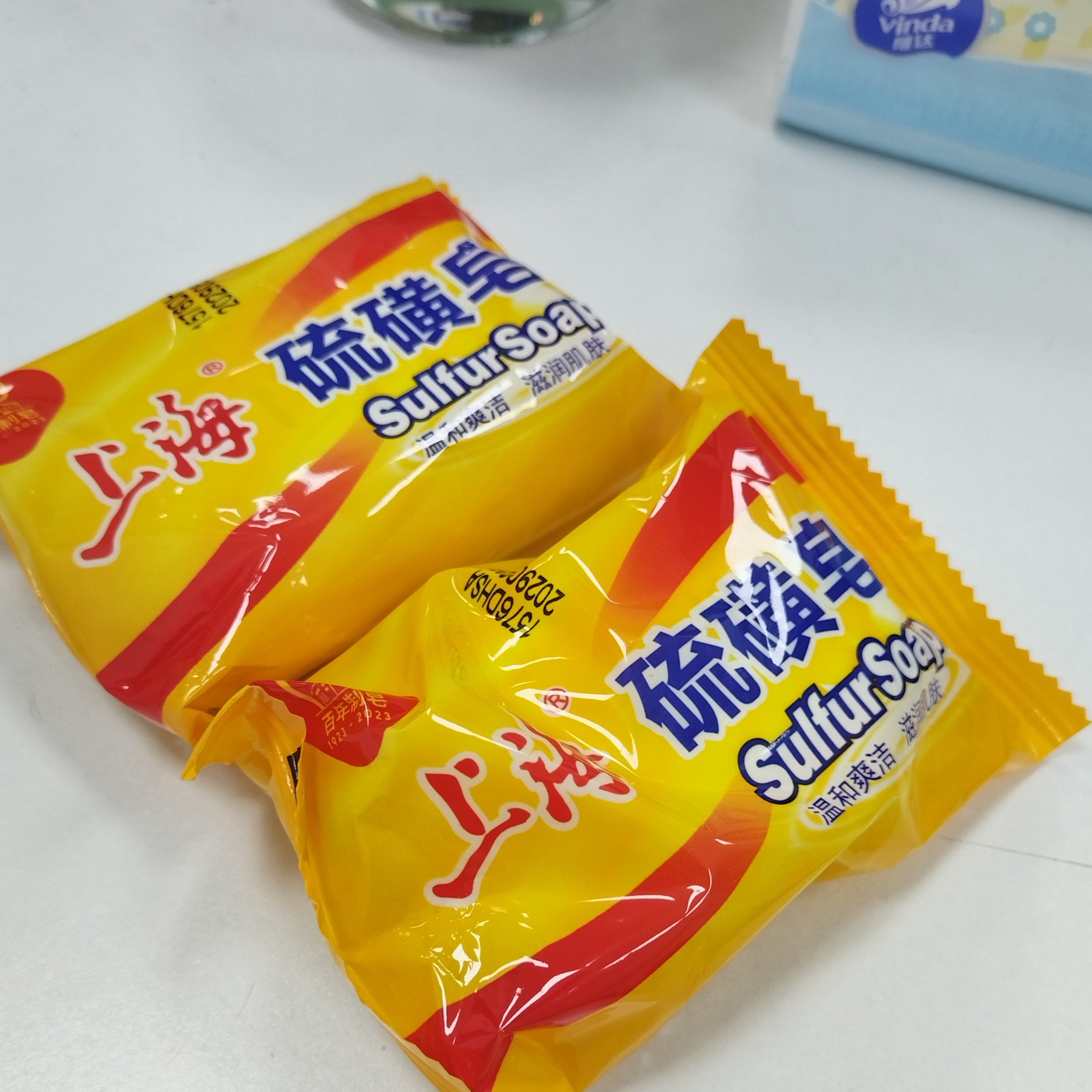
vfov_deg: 51.7
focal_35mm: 31
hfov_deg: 52.5
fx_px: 1106
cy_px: 710
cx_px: 544
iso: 521
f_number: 1.9
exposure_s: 1/100
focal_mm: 4.95
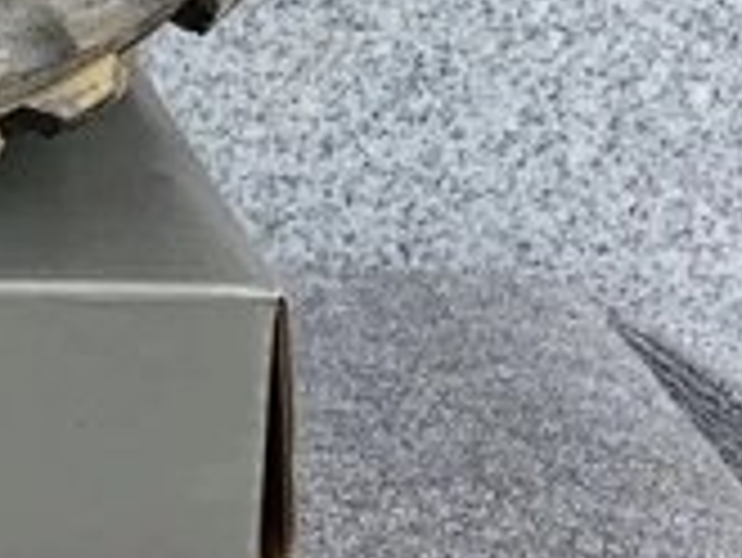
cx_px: -544
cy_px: 104
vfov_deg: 12.3
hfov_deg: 14.6
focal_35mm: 120
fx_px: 2574
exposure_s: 1/292
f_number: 2.4
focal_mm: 3.3
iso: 25
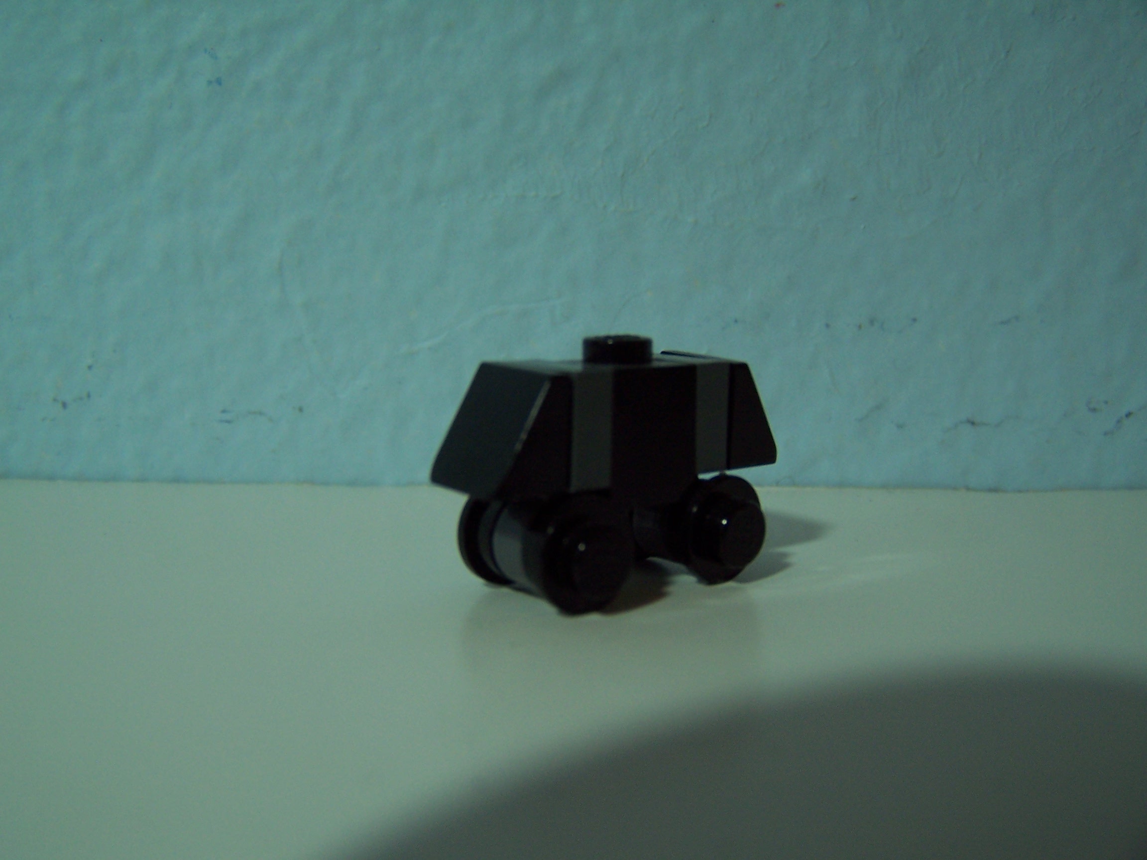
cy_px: 430
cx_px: 574
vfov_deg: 37.7
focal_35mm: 38
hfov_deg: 49.0
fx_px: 1259
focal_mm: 6.3
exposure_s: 1/30
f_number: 2.8
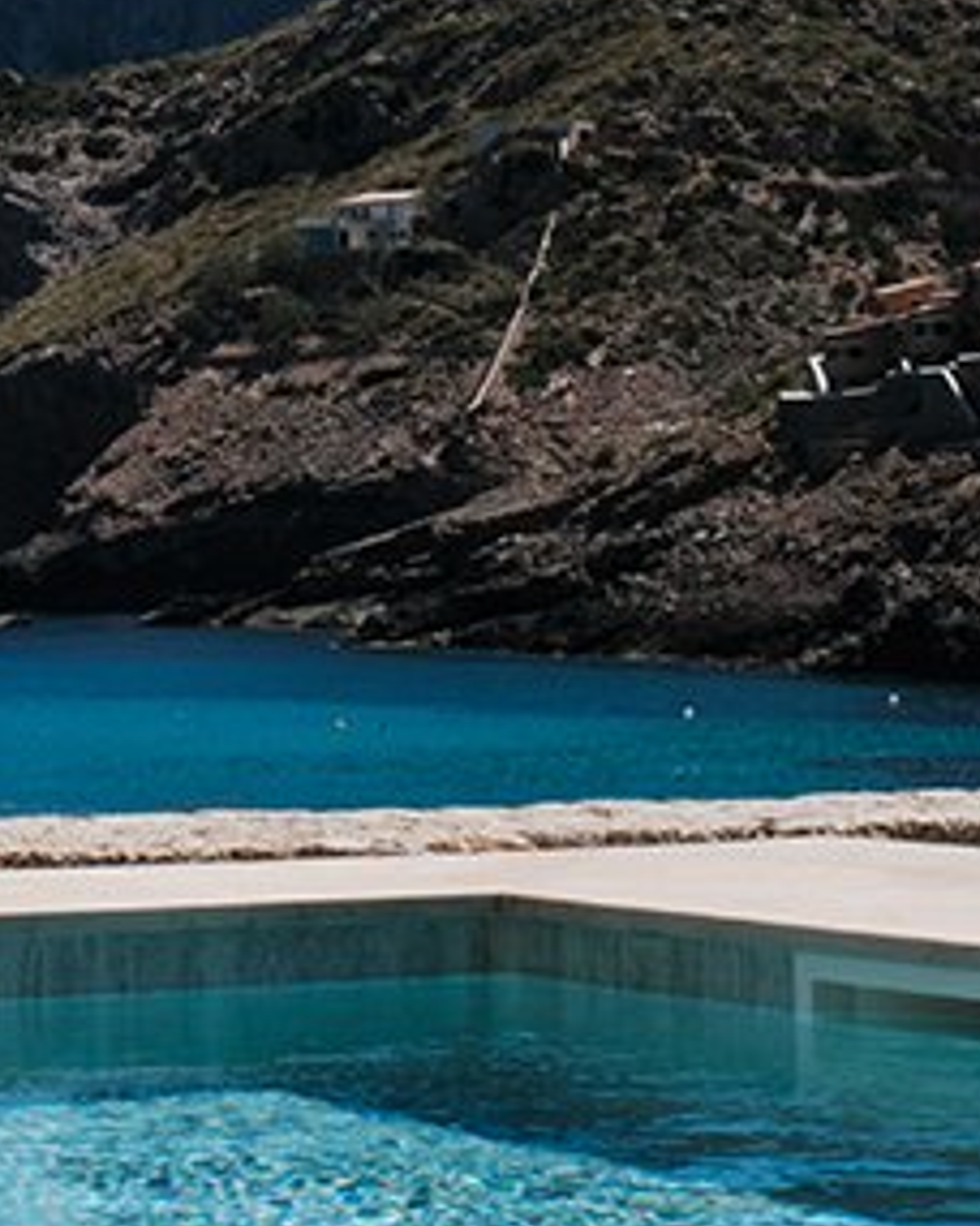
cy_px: -56
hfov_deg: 10.2
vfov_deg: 12.7
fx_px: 5438
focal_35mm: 150
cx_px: -77
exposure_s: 1/250
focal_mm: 23
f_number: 16
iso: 200
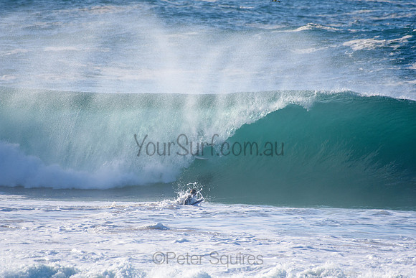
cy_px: 139
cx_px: 208
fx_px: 8668
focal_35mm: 750
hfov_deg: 2.7
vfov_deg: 1.8
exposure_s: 1/2000
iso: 360
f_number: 5.6
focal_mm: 500
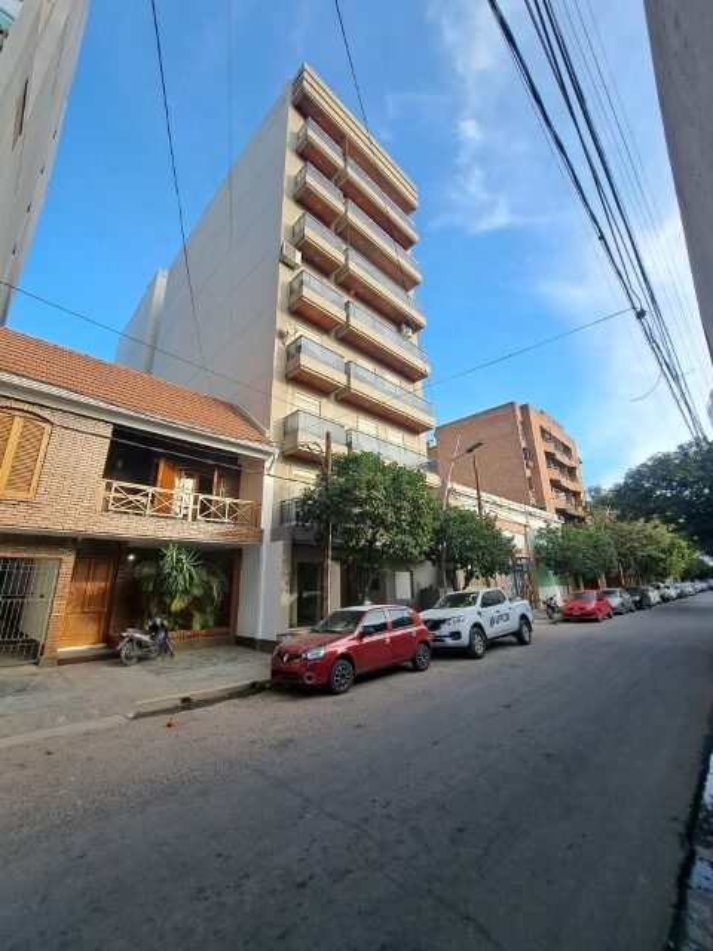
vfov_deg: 106.2
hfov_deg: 89.9
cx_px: 356
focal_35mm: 13
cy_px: 476
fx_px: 357
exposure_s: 1/375
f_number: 2.2
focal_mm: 1.74
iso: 50
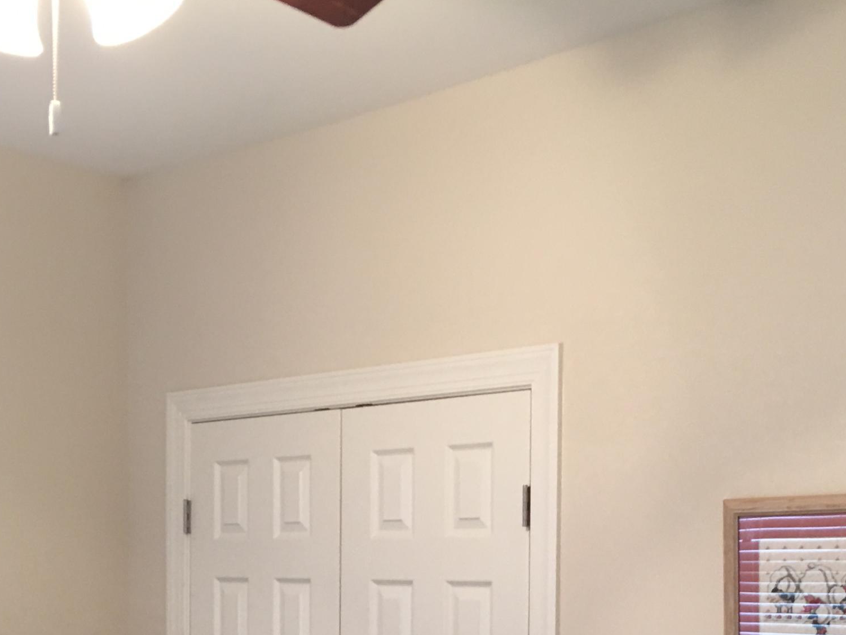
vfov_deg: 24.1
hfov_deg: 33.2
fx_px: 1417
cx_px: 487
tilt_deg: -0.1
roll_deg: -1.9
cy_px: 632
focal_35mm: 58
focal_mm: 4.15
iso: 64
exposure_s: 1/17
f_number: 2.2
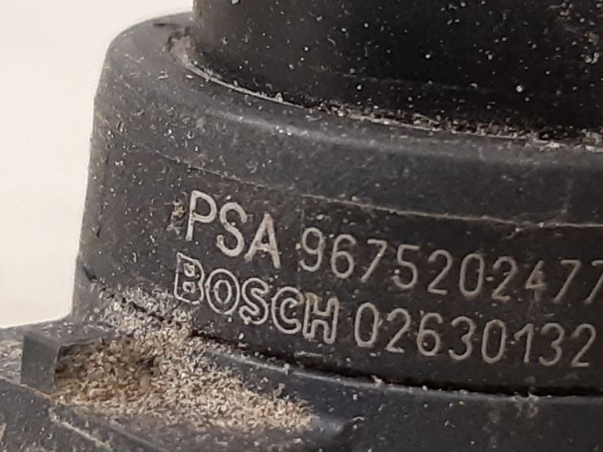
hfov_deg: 27.2
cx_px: 415
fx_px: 1236
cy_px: 344
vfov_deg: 20.5
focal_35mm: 71
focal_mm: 3.93
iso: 200
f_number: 1.7
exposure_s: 1/25
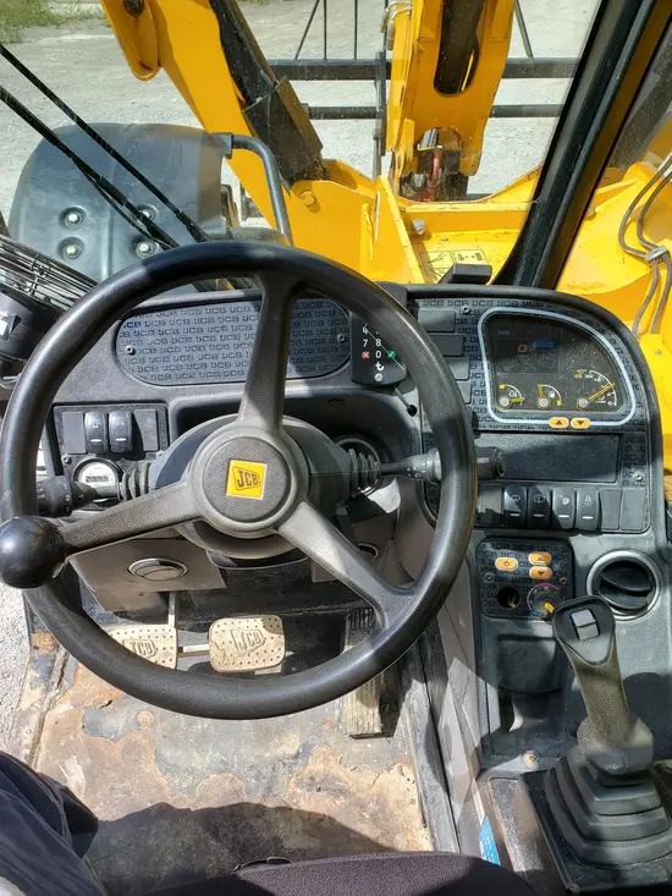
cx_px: 336
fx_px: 673
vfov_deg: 67.3
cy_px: 448
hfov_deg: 53.1
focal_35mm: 26
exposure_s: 1/991
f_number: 2.4
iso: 50
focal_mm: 4.3
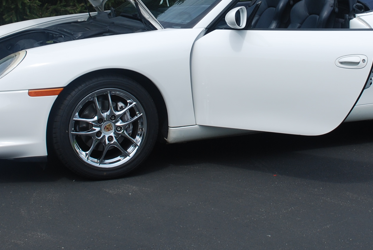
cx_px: 228
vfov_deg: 14.2
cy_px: 19
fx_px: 997
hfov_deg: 21.2
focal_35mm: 96
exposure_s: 1/250
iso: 100
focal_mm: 28
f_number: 8
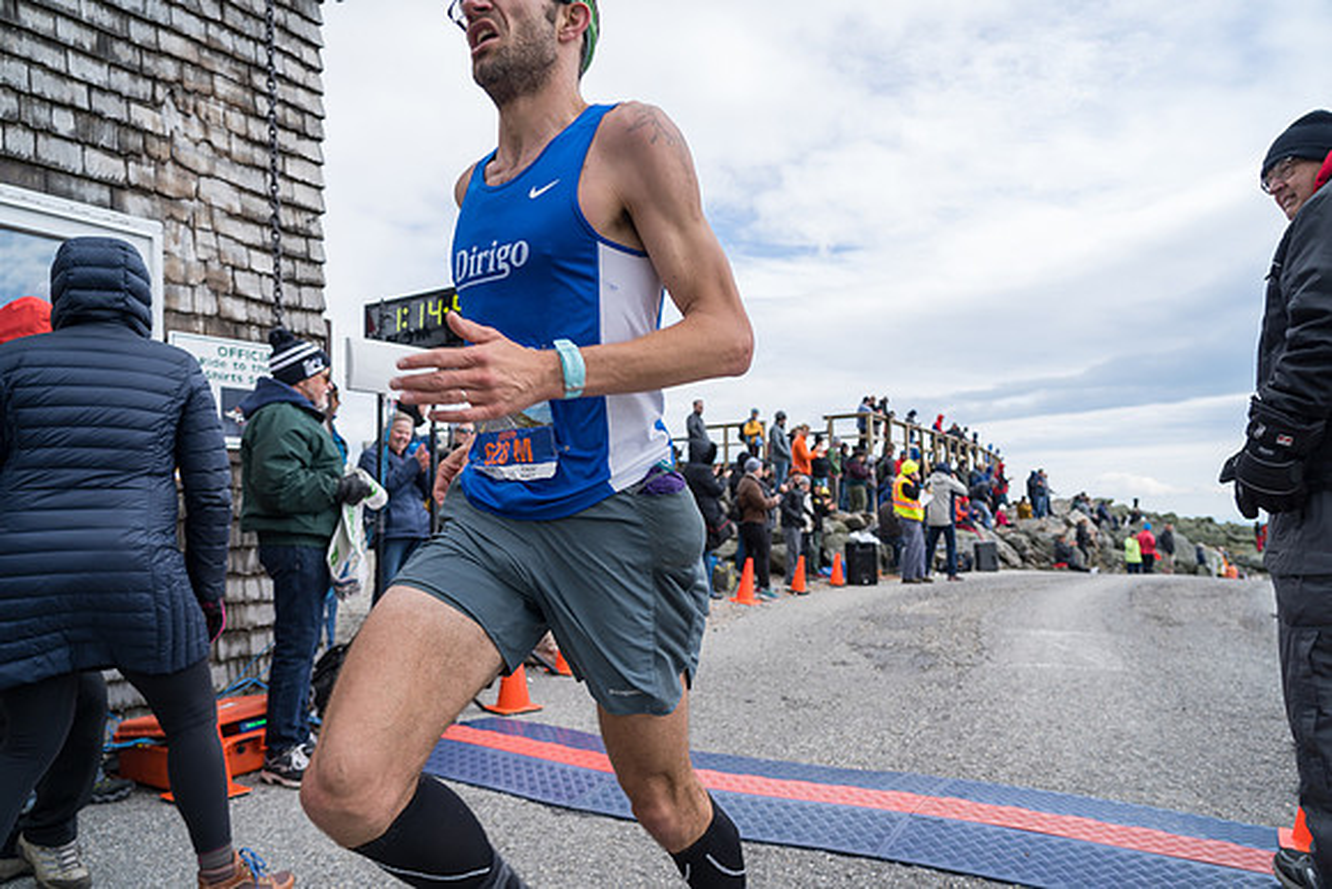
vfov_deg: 53.2
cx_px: 666
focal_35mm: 24
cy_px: 444
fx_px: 888
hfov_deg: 73.7
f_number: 4
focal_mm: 24
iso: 160
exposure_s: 1/1000
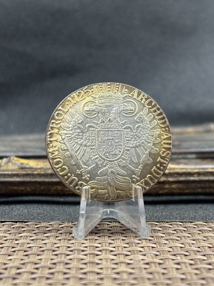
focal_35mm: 52
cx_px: 107
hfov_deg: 28.0
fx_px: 429
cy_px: 143
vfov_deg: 36.8
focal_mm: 5.96
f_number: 1.6
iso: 50
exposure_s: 1/50
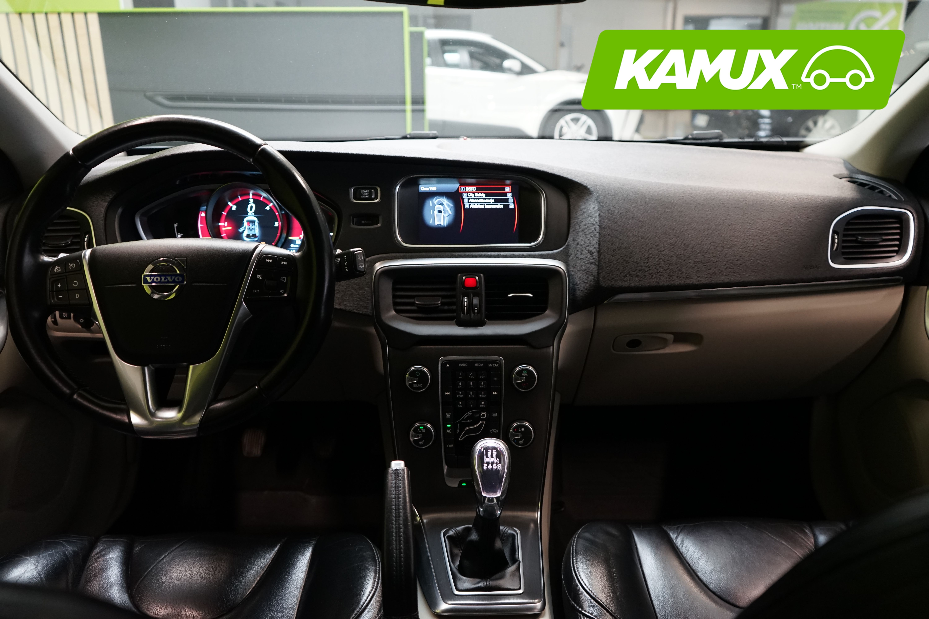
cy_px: 310
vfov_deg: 46.4
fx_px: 722
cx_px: 464
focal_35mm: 28
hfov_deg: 65.5
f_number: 4.5
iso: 1600
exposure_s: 1/30
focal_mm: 28
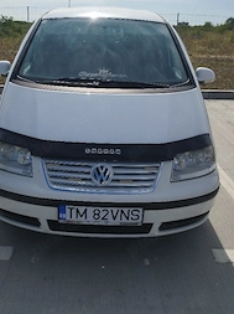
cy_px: 144
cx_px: 95
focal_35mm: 38
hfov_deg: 37.5
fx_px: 343
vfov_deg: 49.0
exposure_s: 1/2500
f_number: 1.89
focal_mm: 5.89
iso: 50
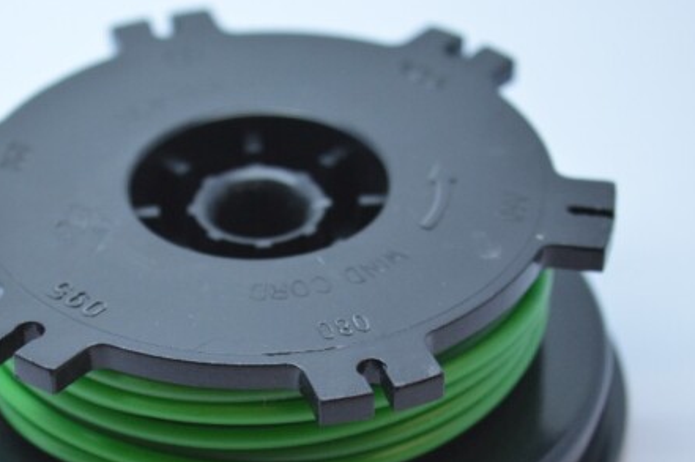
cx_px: 236
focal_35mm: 135
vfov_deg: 10.1
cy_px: 319
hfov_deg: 15.2
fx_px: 2600
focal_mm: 55
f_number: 5.6
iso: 400
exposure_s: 1/40
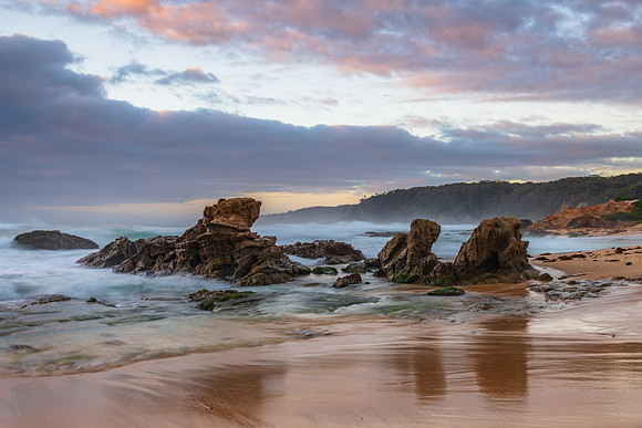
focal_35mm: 44
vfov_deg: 30.5
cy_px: 214
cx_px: 321
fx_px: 785
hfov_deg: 44.5
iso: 64
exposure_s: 1.3
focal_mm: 44
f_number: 8
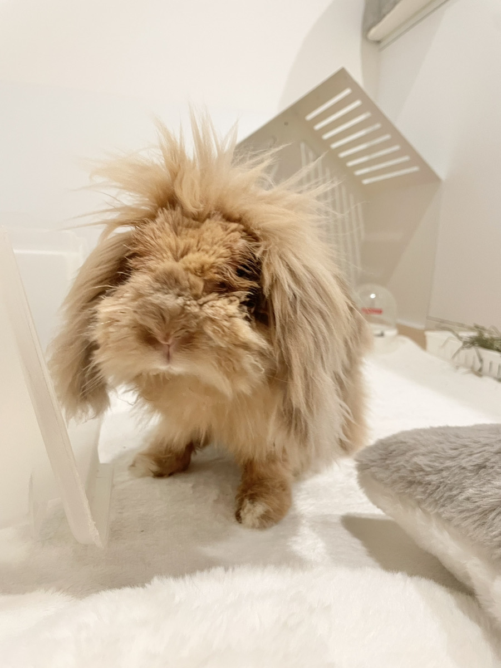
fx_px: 502
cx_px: 250
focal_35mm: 26
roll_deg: -4.2
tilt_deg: -8.0
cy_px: 334
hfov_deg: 53.1
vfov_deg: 67.3
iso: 250
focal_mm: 4.2
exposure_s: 1/60
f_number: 1.6
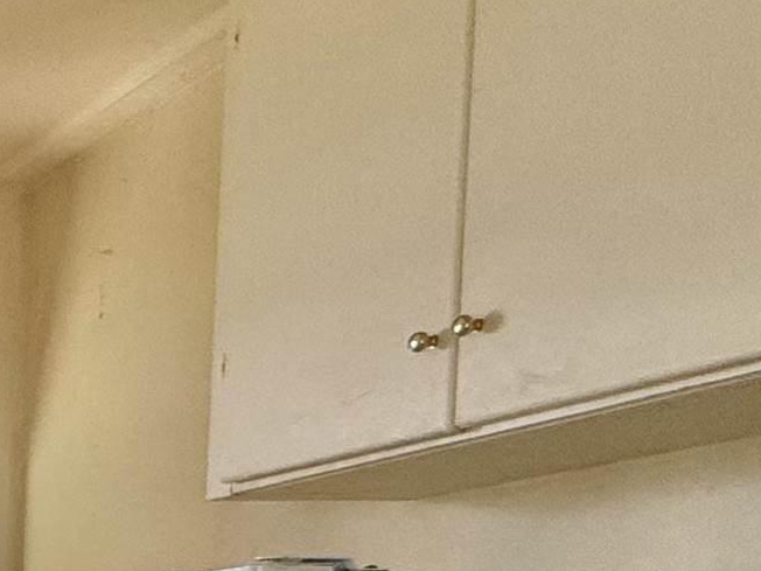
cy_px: 781
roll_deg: +0.0
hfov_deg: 18.5
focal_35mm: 66
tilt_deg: -2.9
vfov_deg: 20.0
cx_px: -777
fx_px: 1451
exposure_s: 1/99
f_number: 2.2
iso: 200
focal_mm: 2.22
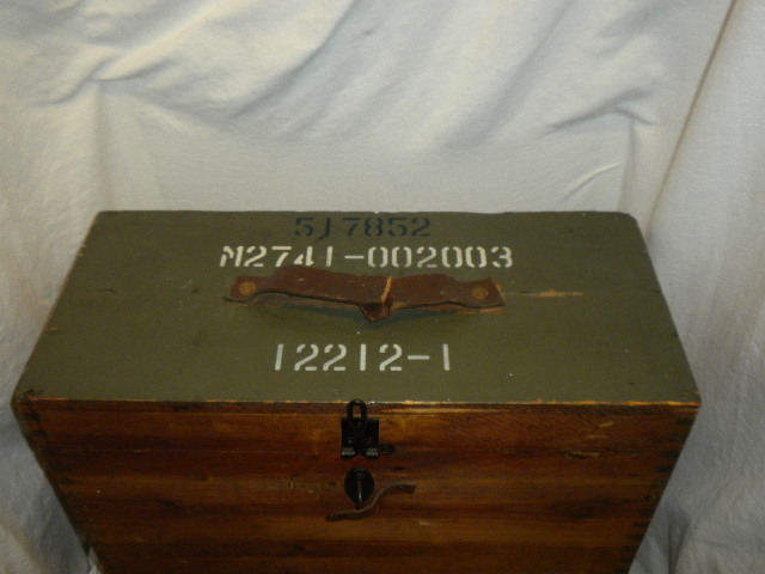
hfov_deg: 50.1
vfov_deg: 38.7
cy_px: 287
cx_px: 382
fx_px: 818
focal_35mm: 37
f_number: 3.5
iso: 200
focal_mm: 6.6
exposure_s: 1/30
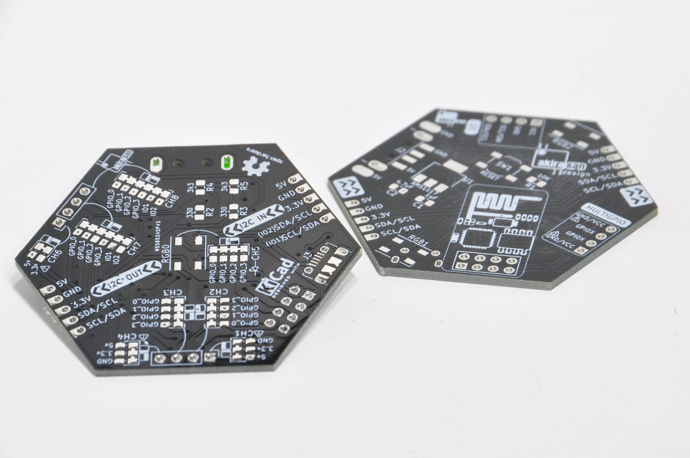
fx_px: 775
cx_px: 345
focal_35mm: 40
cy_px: 229
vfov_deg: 32.9
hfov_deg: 48.0
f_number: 13
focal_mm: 27
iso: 200
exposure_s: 1/2
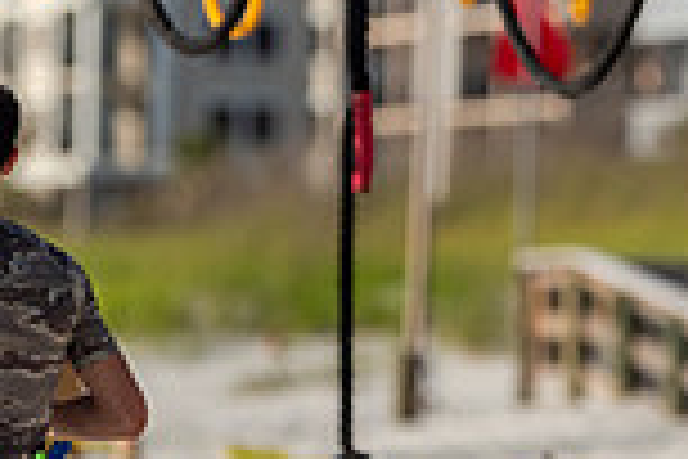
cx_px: 518
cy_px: 144
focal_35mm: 661
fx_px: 12631
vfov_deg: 2.1
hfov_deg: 3.1
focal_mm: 165
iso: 320
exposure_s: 1/4000
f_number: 2.8
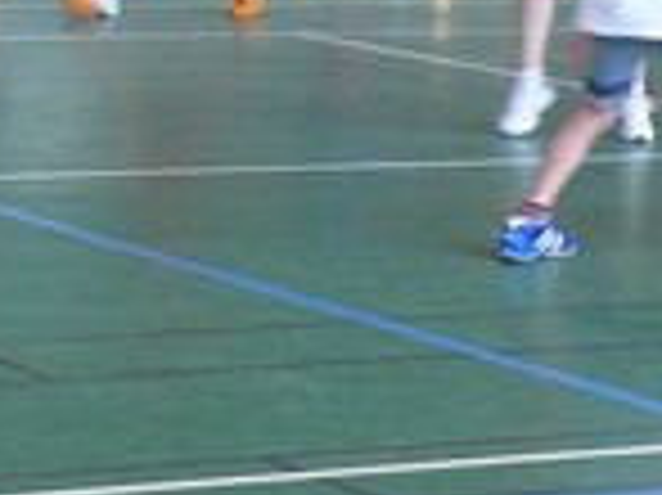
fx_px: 4319
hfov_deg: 8.7
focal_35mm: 226
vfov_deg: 6.5
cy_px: -187
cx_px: 531
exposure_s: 1/30
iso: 200
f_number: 3.2
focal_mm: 13.1
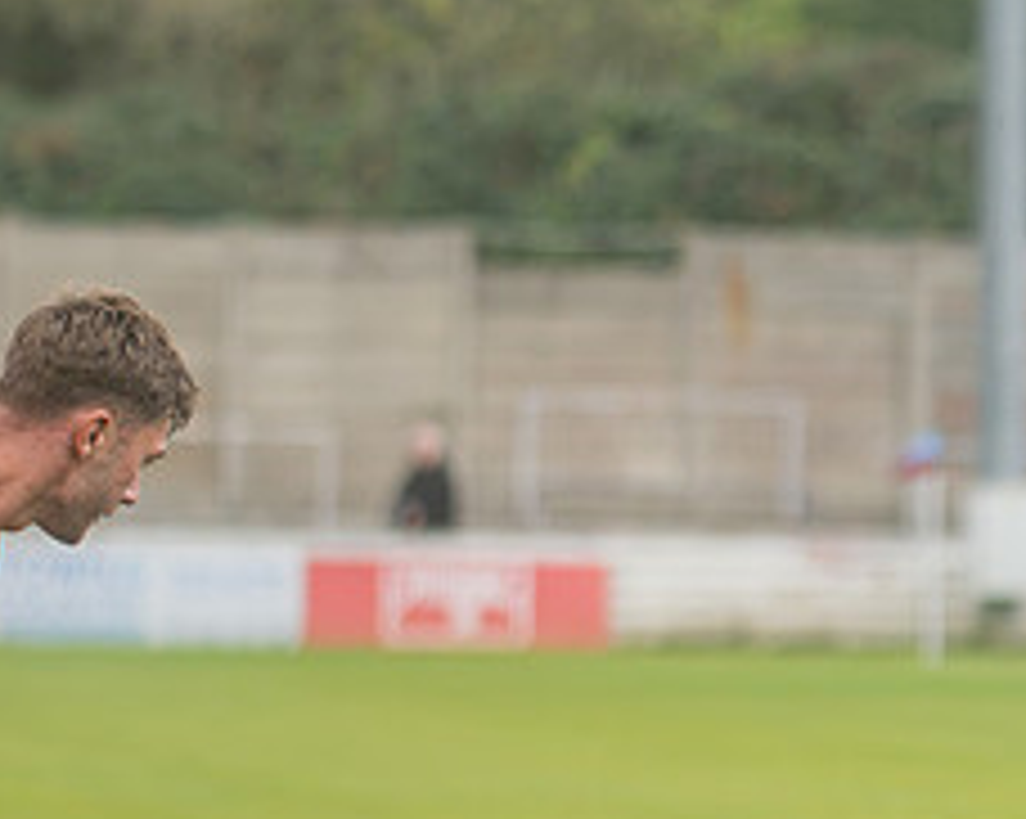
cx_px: 1438
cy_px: 554
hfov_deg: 4.2
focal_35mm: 462
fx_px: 14017
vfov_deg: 3.3
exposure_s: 1/1250
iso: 360
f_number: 2.8
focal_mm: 120
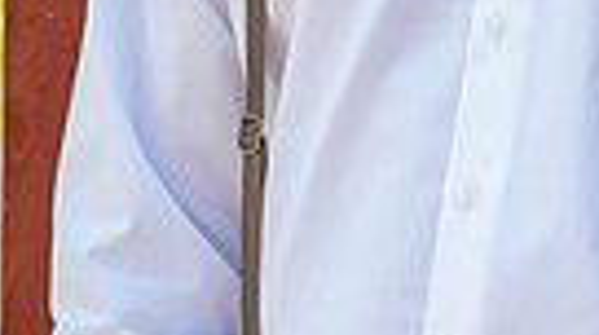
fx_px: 2696
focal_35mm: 170
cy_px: -190
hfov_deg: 12.6
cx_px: 570
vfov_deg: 7.0
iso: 220
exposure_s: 1/250
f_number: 4
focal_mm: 49
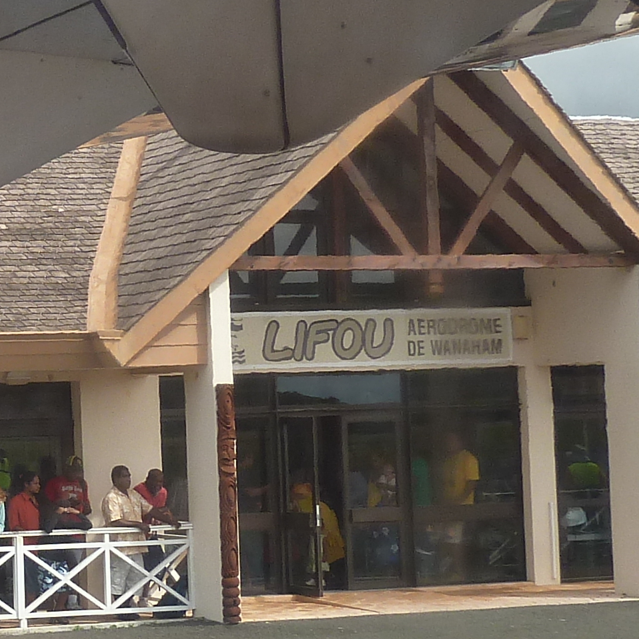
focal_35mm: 107
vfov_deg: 16.3
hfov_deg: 15.4
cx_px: -220
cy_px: 343
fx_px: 2235
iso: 80
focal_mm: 4.7
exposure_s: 1/500
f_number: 4
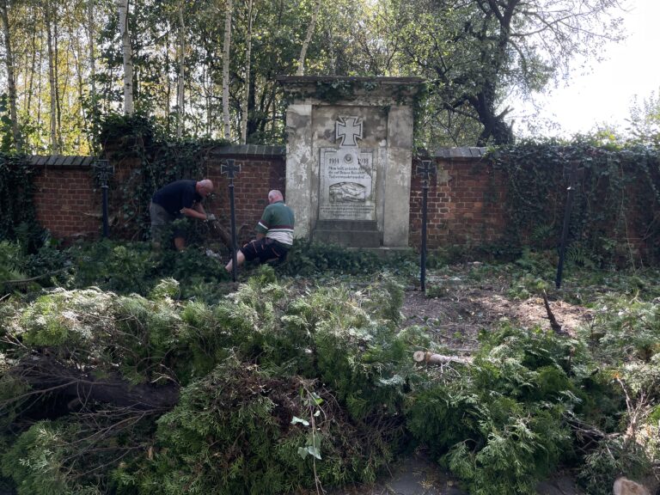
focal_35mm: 26
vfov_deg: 53.1
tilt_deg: -7.7
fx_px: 496
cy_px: 248
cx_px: 330
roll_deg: -0.4
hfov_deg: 67.3
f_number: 1.6
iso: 32
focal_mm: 4.2
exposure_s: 1/251
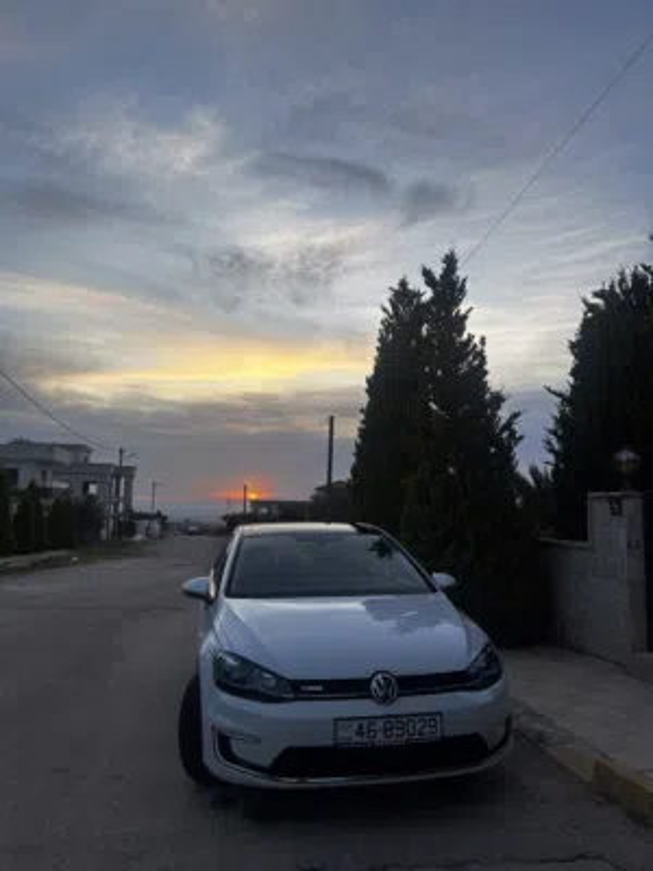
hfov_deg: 53.1
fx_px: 654
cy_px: 436
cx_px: 326
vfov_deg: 67.3
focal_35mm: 26
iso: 50
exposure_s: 1/478
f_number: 1.5
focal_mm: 5.7
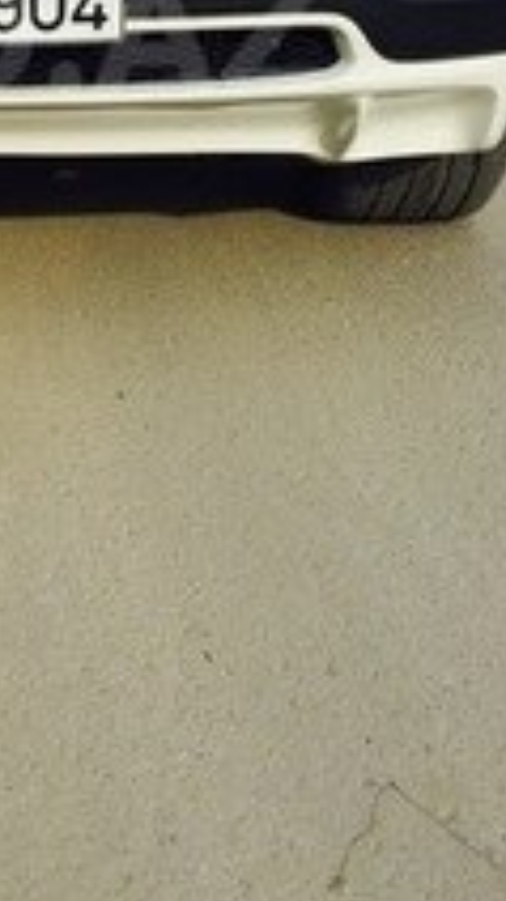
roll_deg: +2.1
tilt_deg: -11.2
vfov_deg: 27.2
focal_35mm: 74
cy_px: 30
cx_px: -115
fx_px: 1768
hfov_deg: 15.6
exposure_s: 1/2198
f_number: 2.2
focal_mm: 4.15
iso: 32
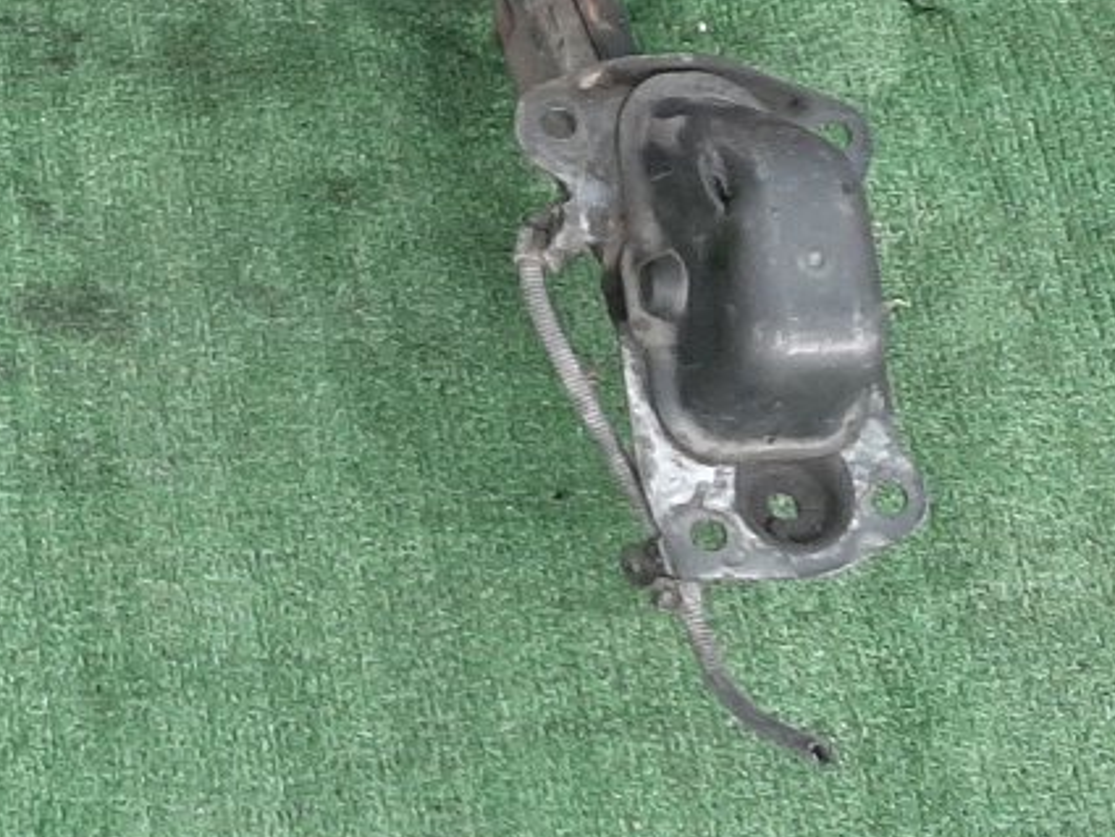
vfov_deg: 16.7
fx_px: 2835
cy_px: 192
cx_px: -672
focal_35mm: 88
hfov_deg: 18.9
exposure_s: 1/50
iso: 158
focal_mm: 3.93
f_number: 1.7
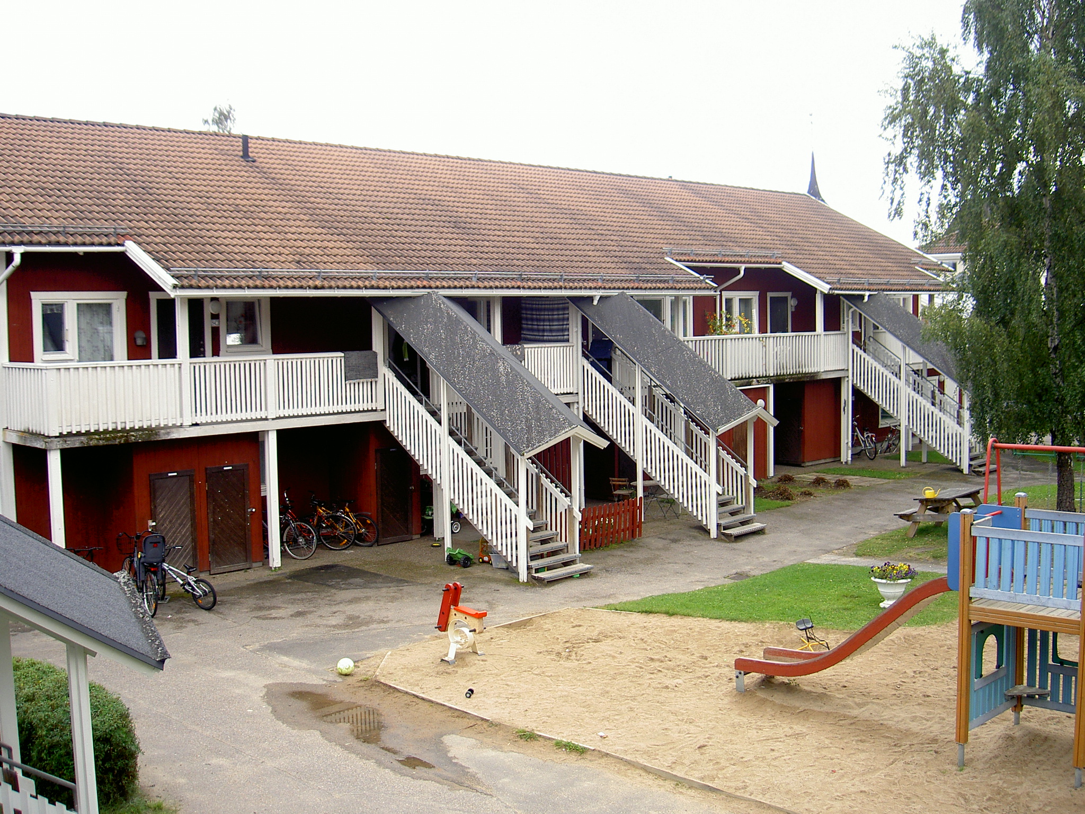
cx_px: 542
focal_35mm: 39
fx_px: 1222
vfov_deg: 36.8
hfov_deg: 47.9
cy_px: 407
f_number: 2.8
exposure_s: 1/160
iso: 100
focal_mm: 8
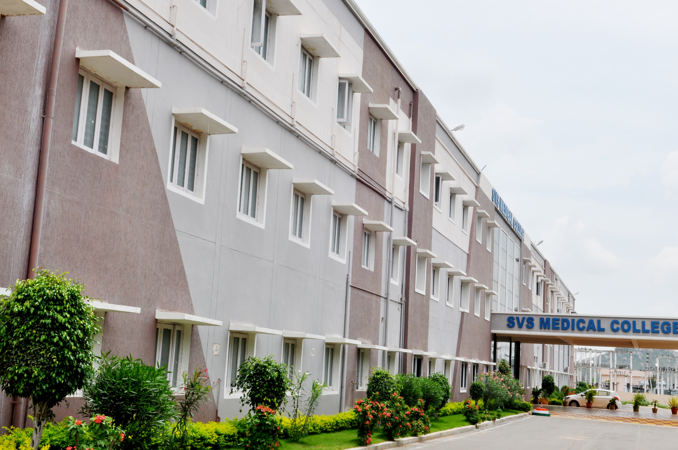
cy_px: 224
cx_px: 360
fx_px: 922
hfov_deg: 40.4
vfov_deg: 27.5
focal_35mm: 49
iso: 200
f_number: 13
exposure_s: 1/200
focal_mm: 26
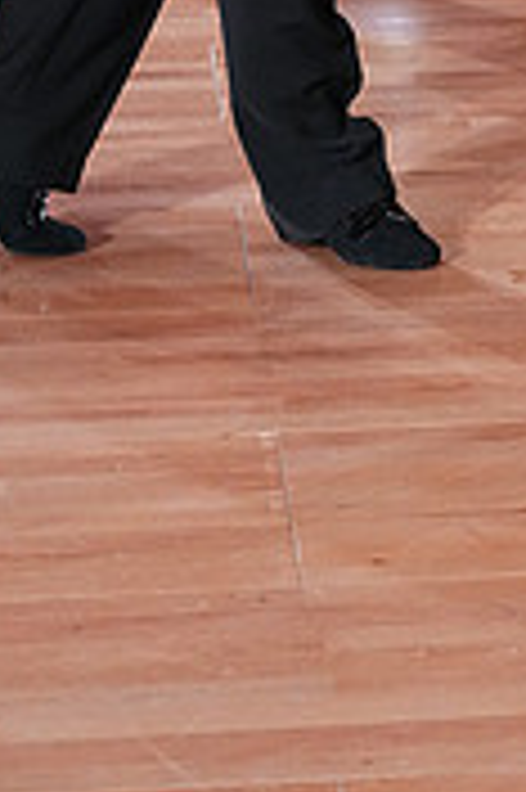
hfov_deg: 6.8
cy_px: -477
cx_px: 847
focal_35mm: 198
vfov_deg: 10.0
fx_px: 4348
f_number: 4.5
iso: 5000
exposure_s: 1/400
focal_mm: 60
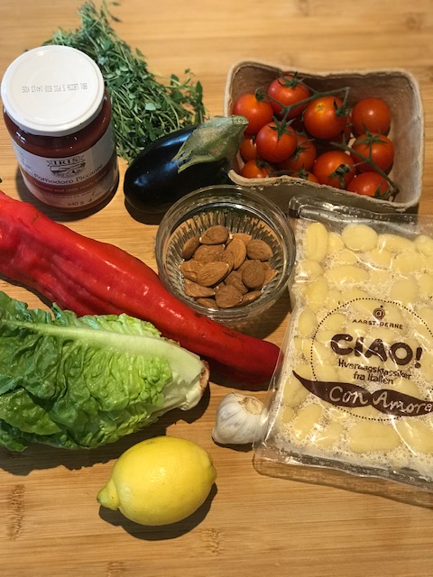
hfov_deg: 25.7
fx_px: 951
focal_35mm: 57
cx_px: 216
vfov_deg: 33.8
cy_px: 288
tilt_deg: -67.5
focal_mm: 6.6
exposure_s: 1/50
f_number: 2.8
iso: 250
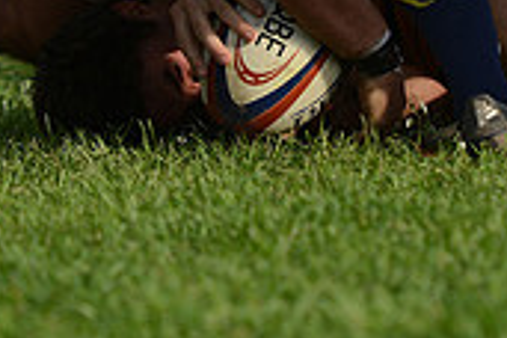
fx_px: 10970
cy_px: -218
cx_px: 388
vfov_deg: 1.8
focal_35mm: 779
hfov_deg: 2.6
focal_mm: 230
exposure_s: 1/2000
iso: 320
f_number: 4
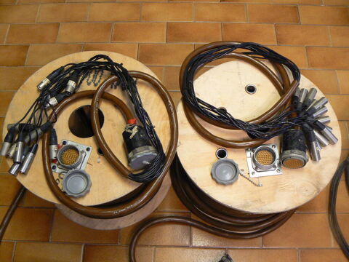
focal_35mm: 36
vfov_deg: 39.7
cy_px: 131
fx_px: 363
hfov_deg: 51.4
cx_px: 174
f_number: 2.8
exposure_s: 1/25
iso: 200
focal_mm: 6
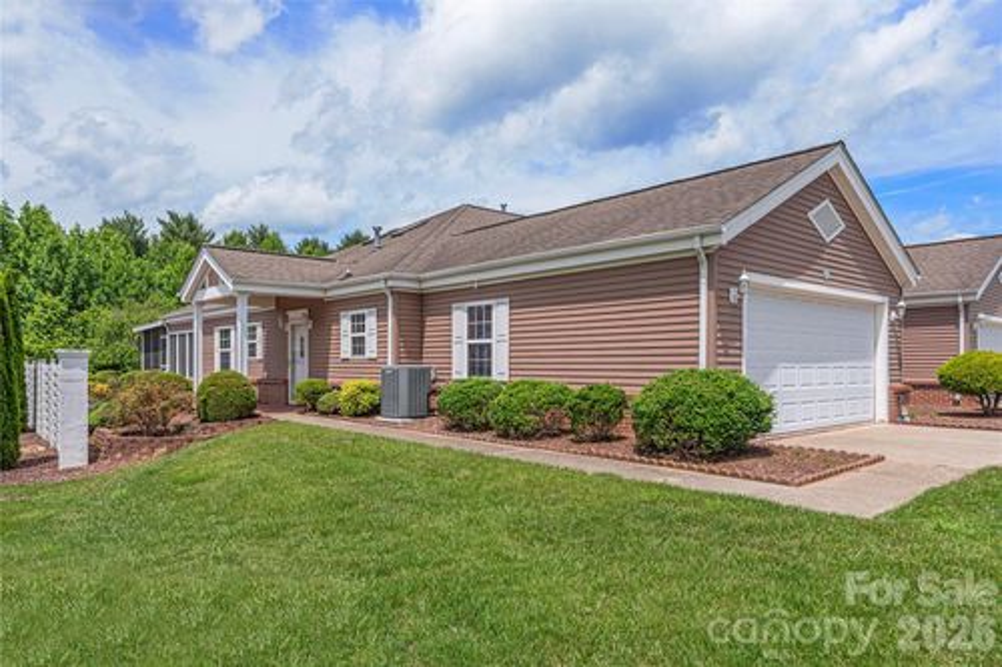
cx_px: 501
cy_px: 334
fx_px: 668
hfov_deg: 73.8
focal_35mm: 24
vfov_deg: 53.1
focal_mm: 24
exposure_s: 1/4000
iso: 320
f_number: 8
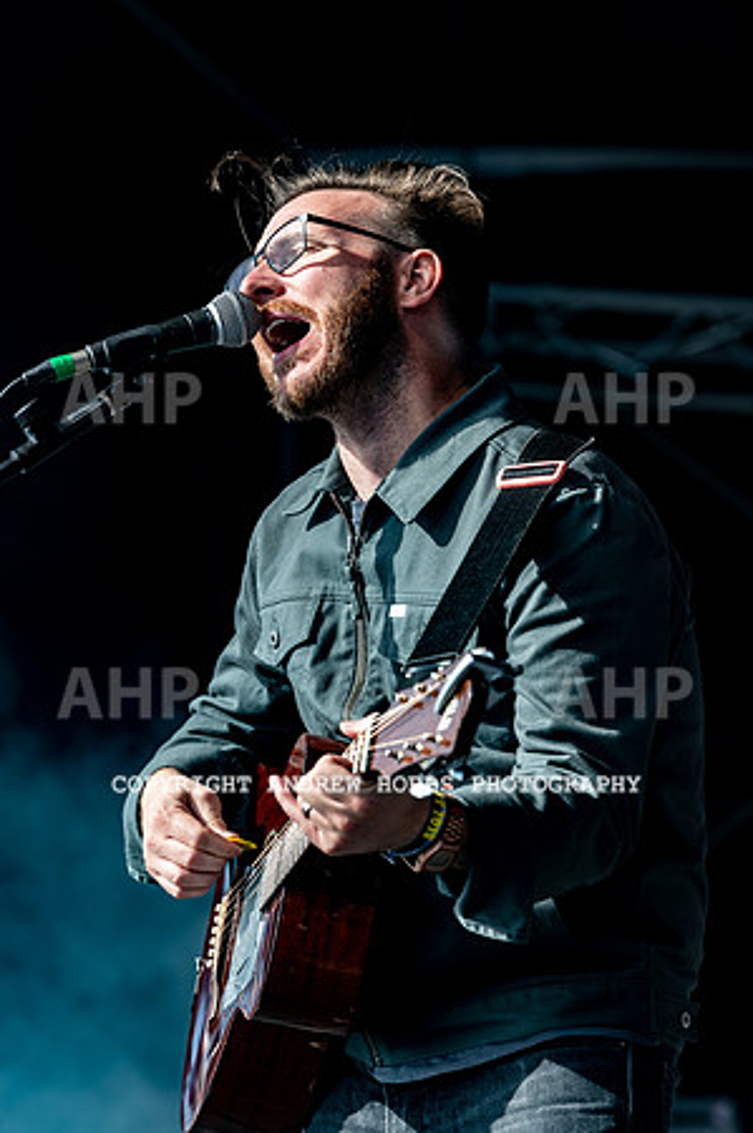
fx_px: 5817
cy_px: 566
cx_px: 376
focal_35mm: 185
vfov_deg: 11.1
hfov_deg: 7.4
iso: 360
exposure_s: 1/640
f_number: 5.6
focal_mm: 185
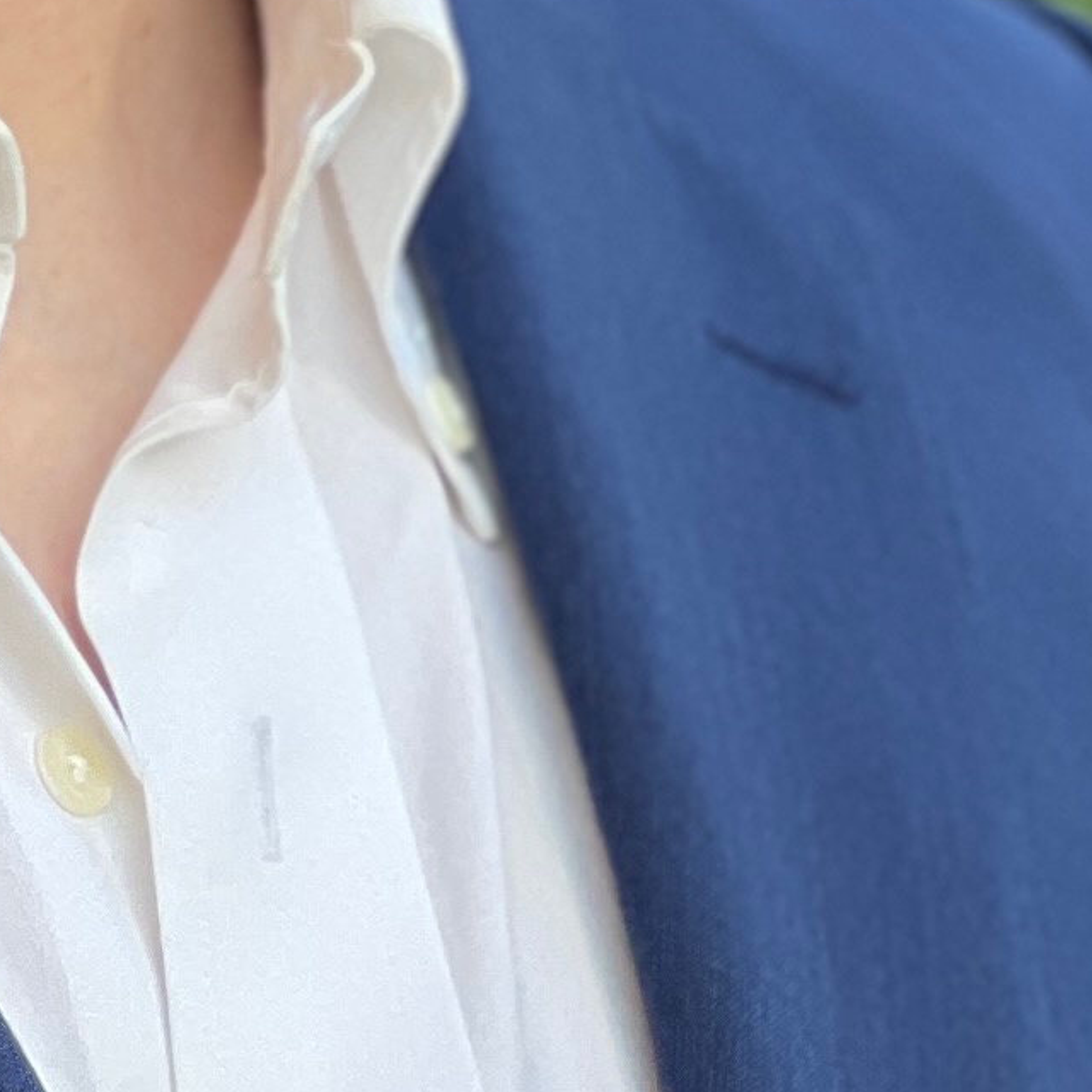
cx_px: -143
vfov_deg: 4.1
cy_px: -271
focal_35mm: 429
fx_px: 15311
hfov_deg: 4.1
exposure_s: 1/121
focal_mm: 9
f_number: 2.8
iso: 50
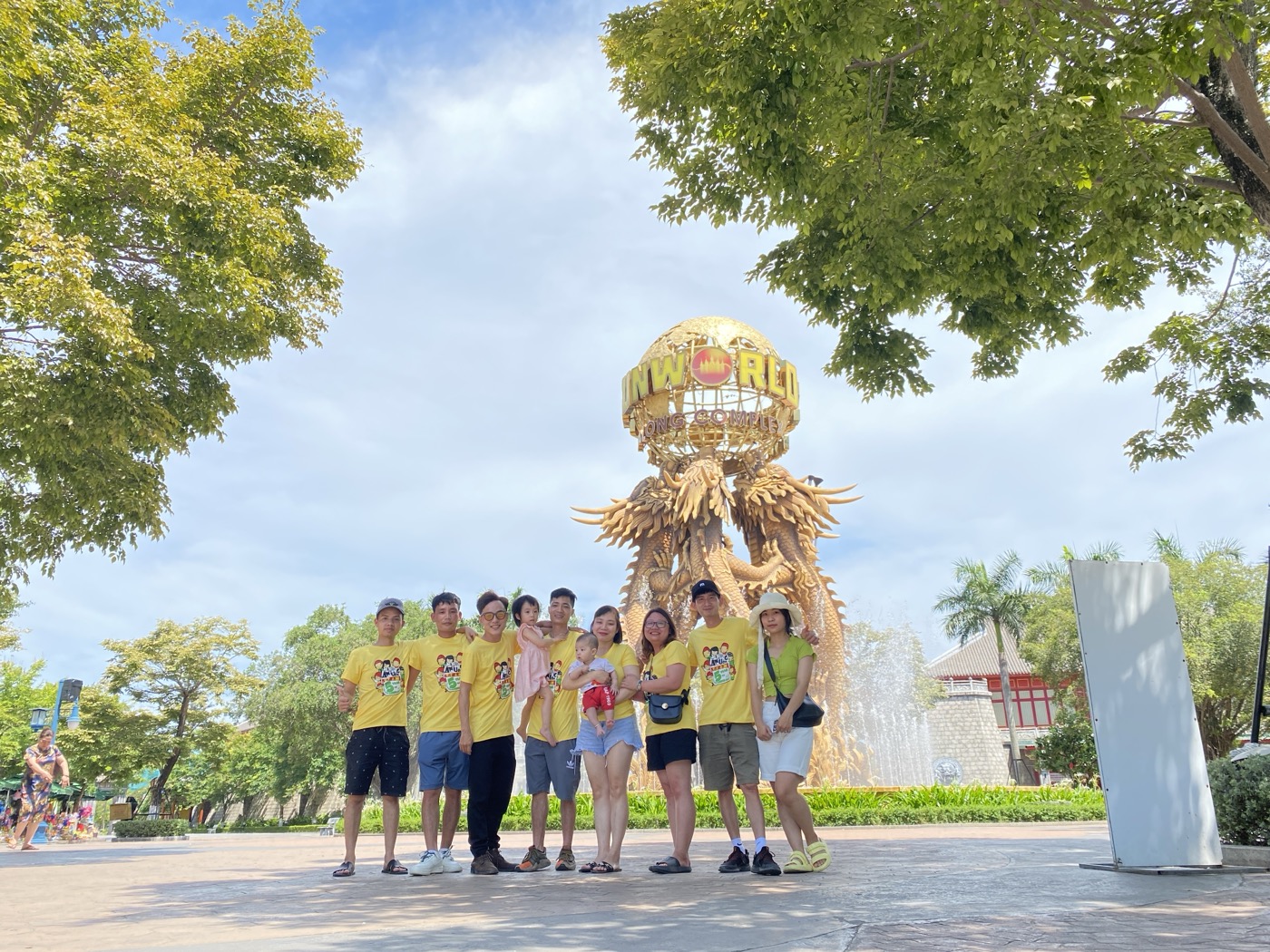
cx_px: 635
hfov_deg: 67.3
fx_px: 954
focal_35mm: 26
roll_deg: -0.1
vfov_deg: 53.1
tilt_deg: +19.6
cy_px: 476
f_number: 1.8
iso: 32
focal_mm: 4.25
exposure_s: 1/715
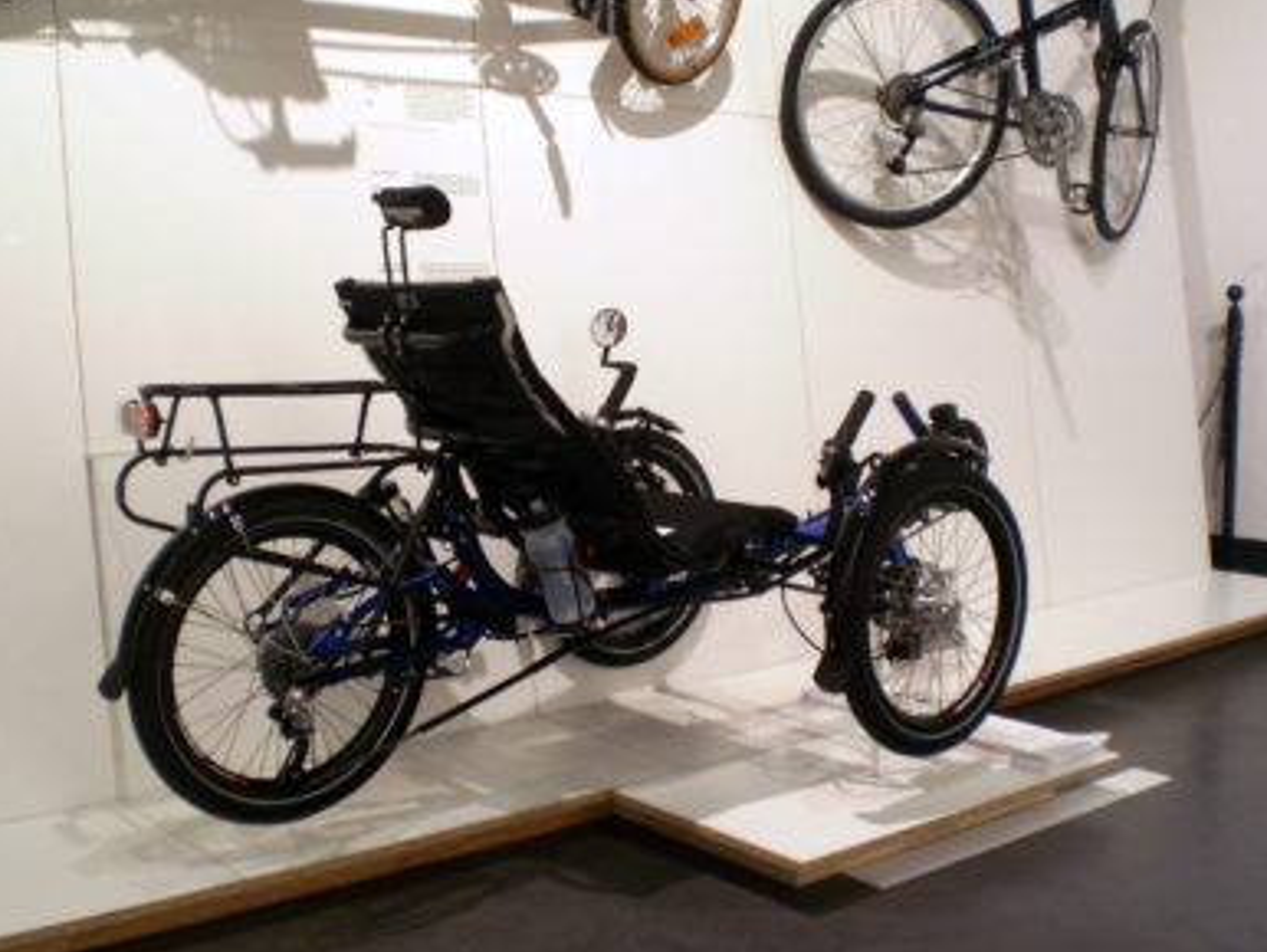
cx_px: 565
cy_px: 437
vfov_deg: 34.4
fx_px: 1538
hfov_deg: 44.7
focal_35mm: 42
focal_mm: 6.3
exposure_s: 1/20
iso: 125
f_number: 3.1
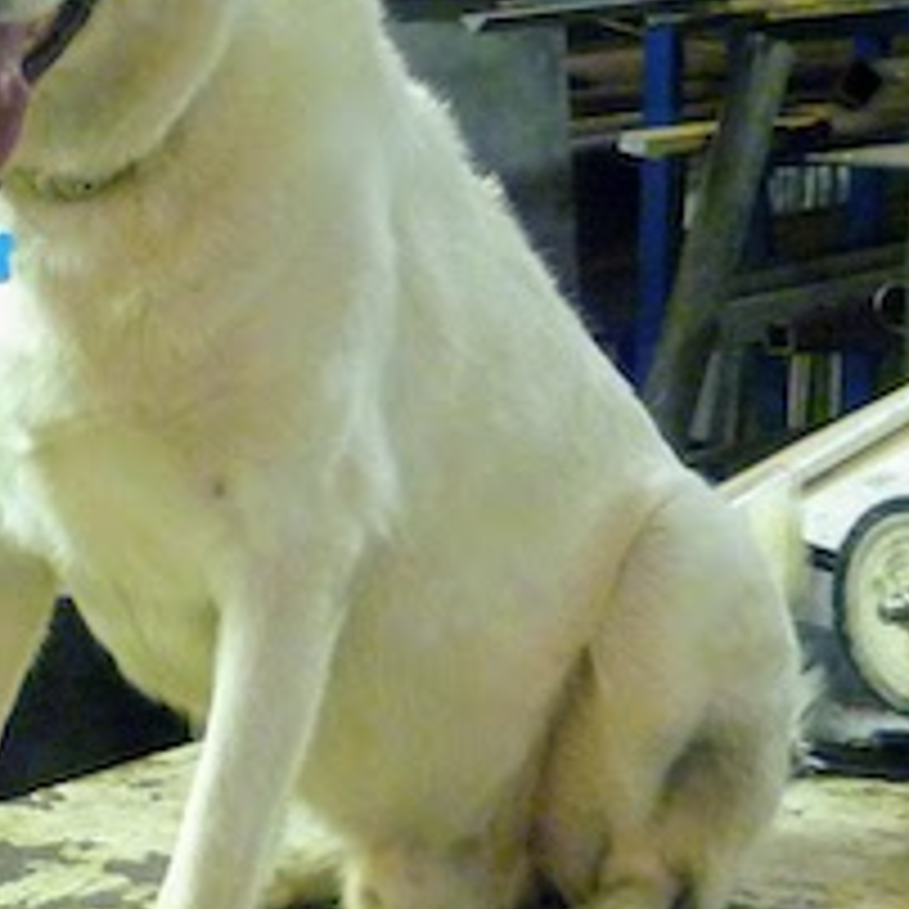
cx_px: 144
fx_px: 4427
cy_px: 180
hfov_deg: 11.7
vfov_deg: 11.7
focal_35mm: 149
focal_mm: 6.1
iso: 400
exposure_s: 1/8
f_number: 3.6
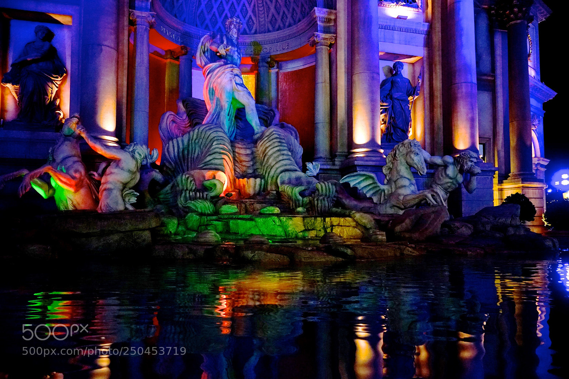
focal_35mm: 28
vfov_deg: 46.4
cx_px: 284
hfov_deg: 65.5
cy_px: 190
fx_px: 442
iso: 3200
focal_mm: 28
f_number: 5
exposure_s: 1/40
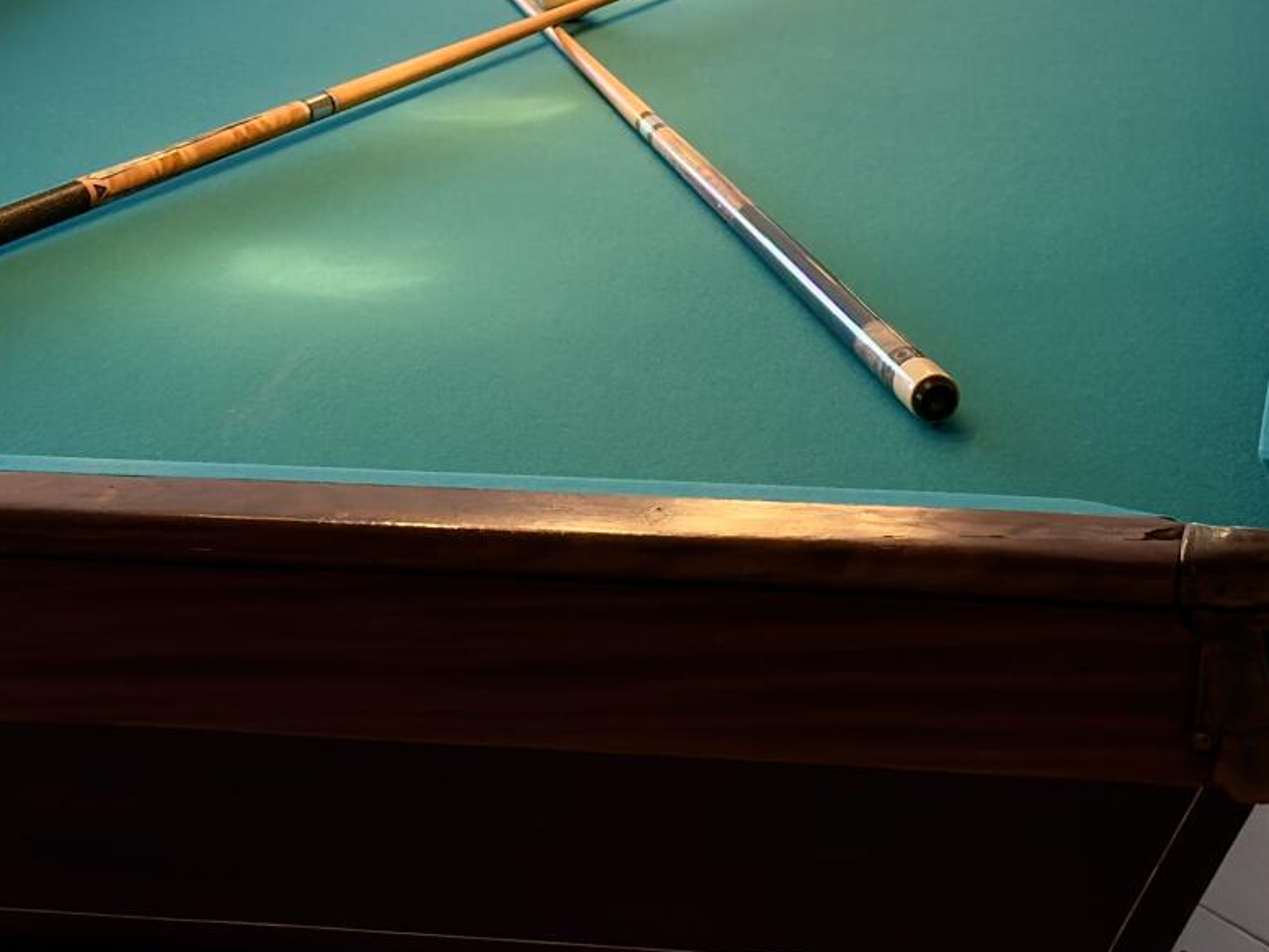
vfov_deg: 13.1
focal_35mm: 112
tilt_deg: -14.4
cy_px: 66
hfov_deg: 17.6
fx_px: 4106
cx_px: 549
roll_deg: +1.8
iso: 100
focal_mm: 6.76
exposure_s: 1/198
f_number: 1.78
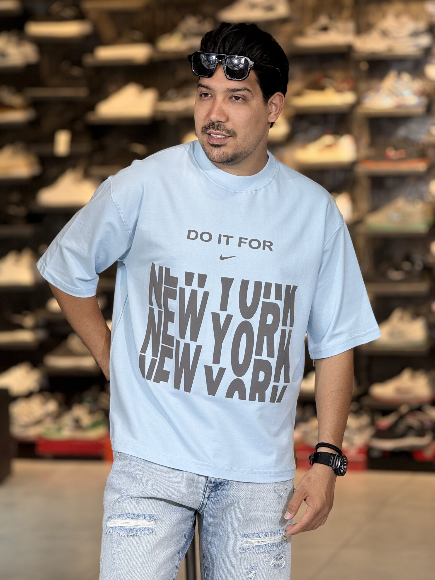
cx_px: 218
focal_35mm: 120
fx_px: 2011
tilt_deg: -4.8
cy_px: 290
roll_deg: +1.2
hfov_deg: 12.3
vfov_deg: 16.4
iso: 125
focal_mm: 15.66
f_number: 2.8
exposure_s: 1/100
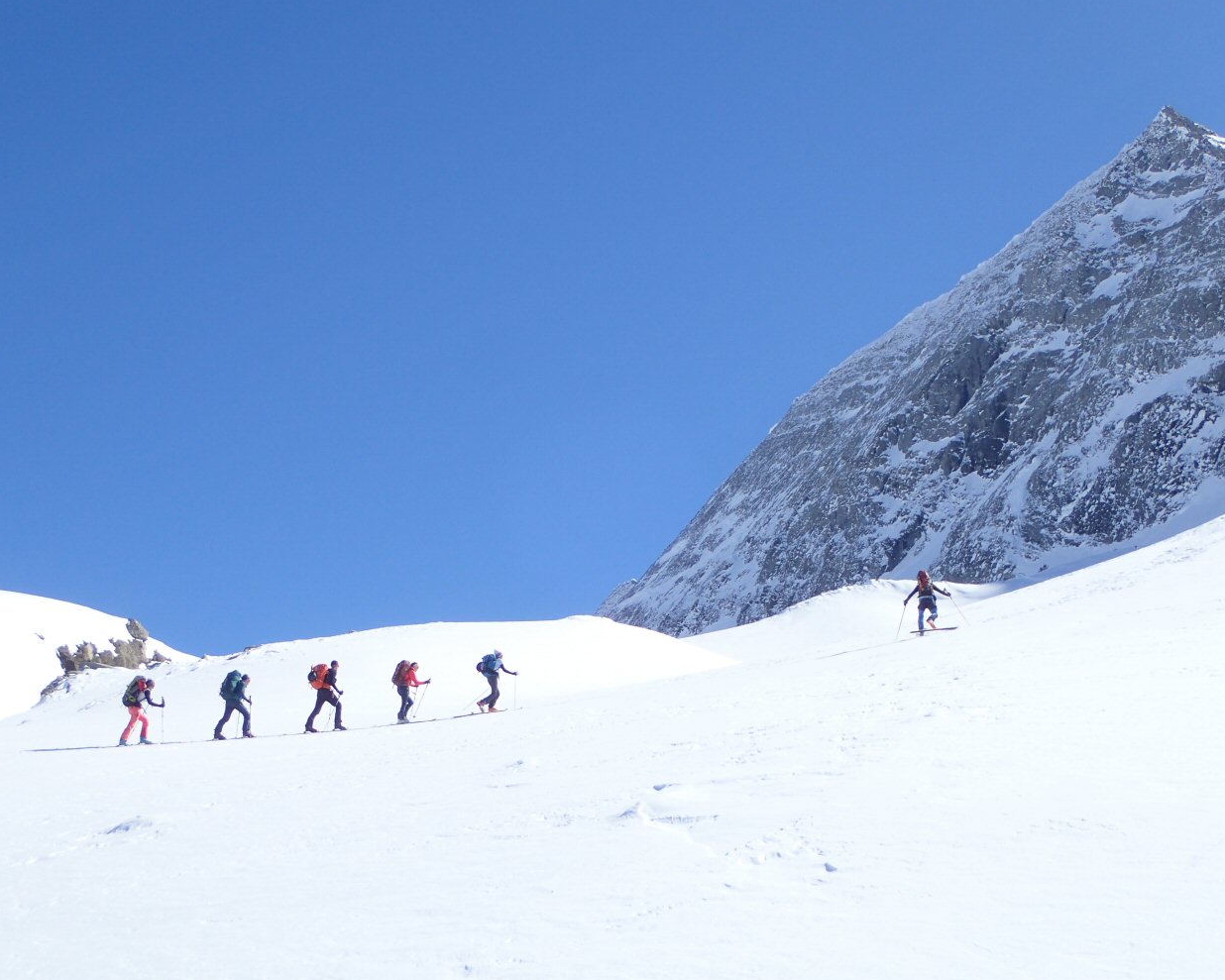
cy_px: 490
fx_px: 2175
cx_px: 594
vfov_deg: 25.4
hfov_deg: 31.4
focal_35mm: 60
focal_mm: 10.29
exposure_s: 1/800
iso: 100
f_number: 5
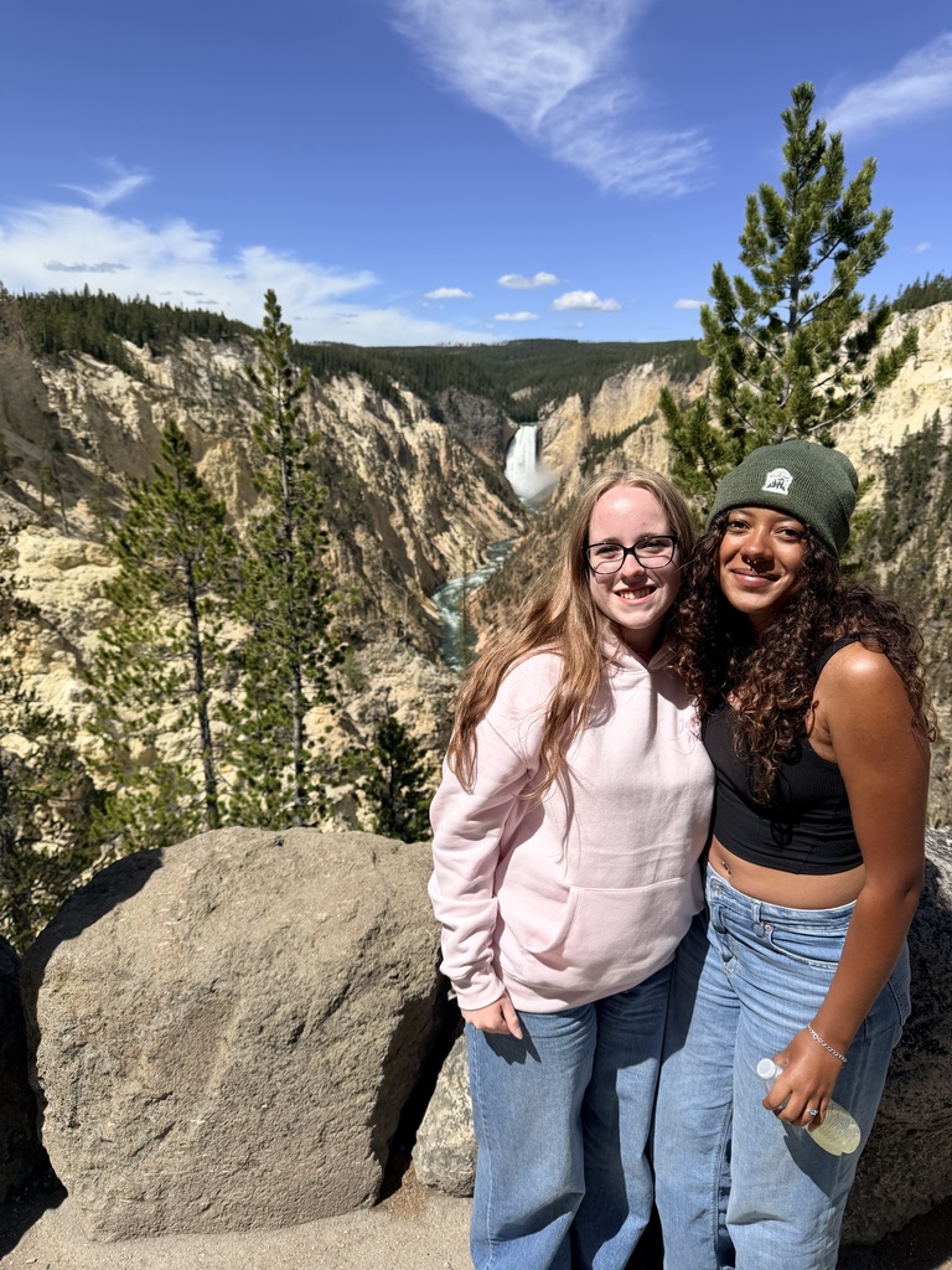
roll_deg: -0.1
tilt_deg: -16.4
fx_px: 880
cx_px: 476
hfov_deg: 56.8
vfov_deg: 71.6
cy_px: 635
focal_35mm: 24
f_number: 1.78
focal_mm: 6.76
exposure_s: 1/5319
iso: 80
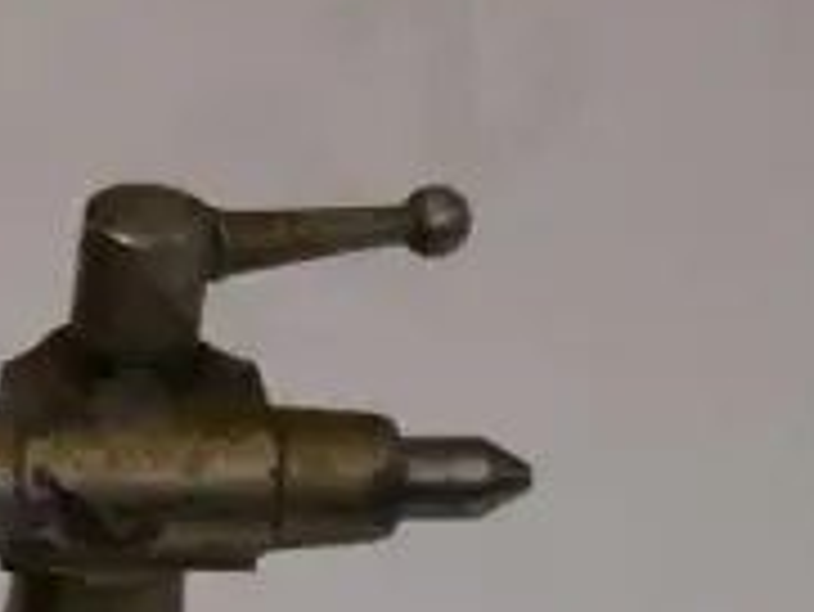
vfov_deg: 4.0
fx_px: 8542
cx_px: -1318
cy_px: 1388
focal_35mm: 363
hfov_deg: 5.2
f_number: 5.6
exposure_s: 1/250
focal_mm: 32
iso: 3200
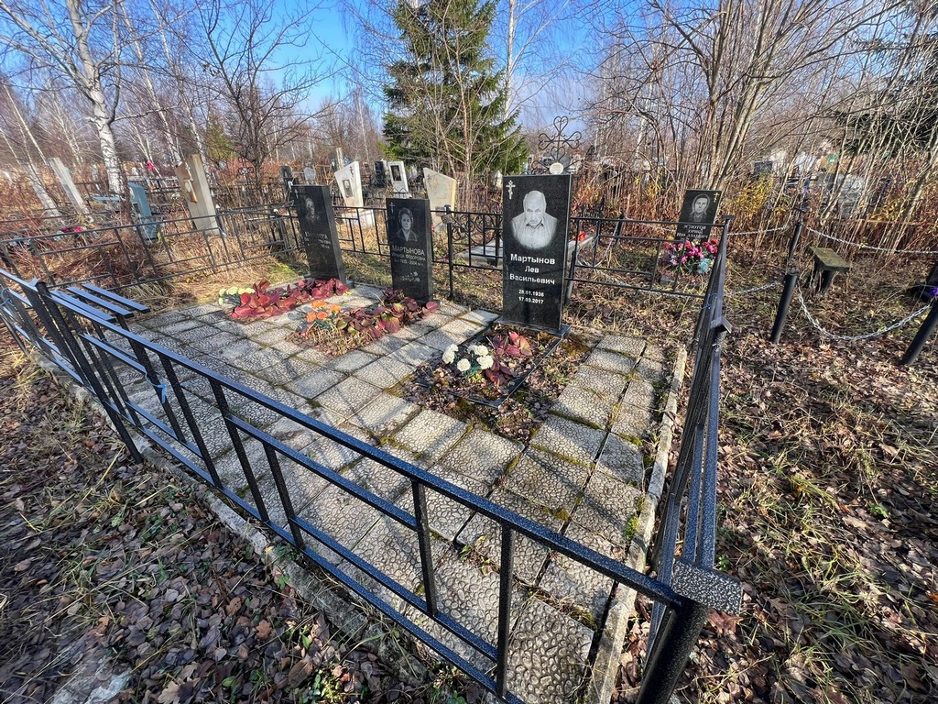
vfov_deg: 89.9
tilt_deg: -24.6
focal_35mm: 13
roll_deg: +1.4
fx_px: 352
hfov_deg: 106.2
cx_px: 469
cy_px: 352
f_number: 1.8
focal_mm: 1.57
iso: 32
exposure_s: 1/228
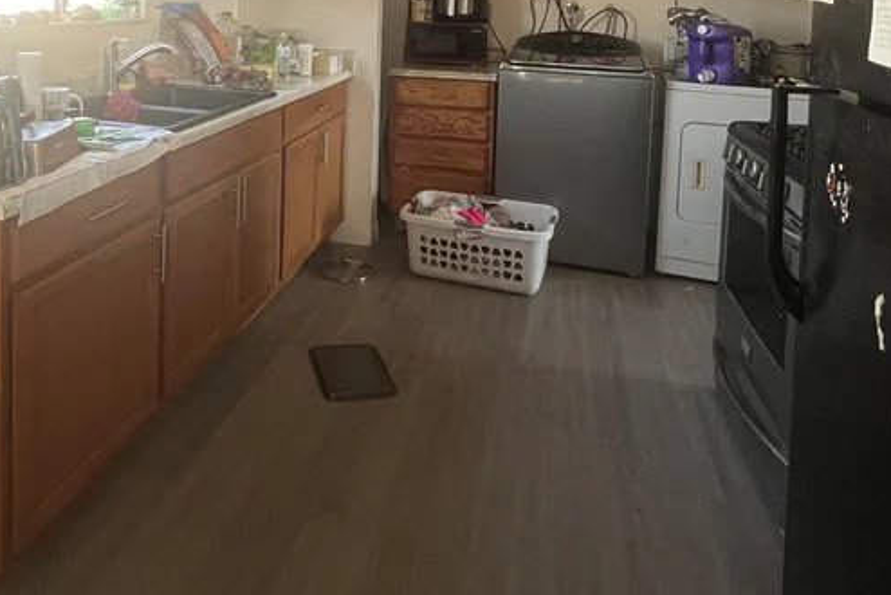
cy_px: 18
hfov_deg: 63.7
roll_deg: -0.7
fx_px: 693
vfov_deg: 41.3
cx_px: 294
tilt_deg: -2.9
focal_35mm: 28
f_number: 1.8
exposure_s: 1/99
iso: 250
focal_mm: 1.57
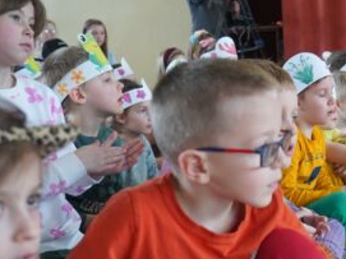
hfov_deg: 28.5
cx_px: 296
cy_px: 186
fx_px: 659
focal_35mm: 66
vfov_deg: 22.1
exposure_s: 1/160
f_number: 4
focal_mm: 31
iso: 2500
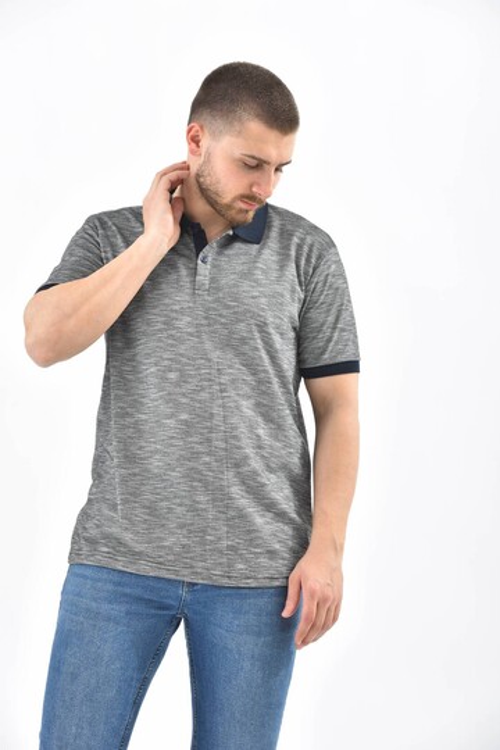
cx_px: 250
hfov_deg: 11.8
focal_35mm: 116
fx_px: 2416
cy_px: 375
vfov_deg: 17.6
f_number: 7.1
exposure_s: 1/160
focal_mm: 116
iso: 100
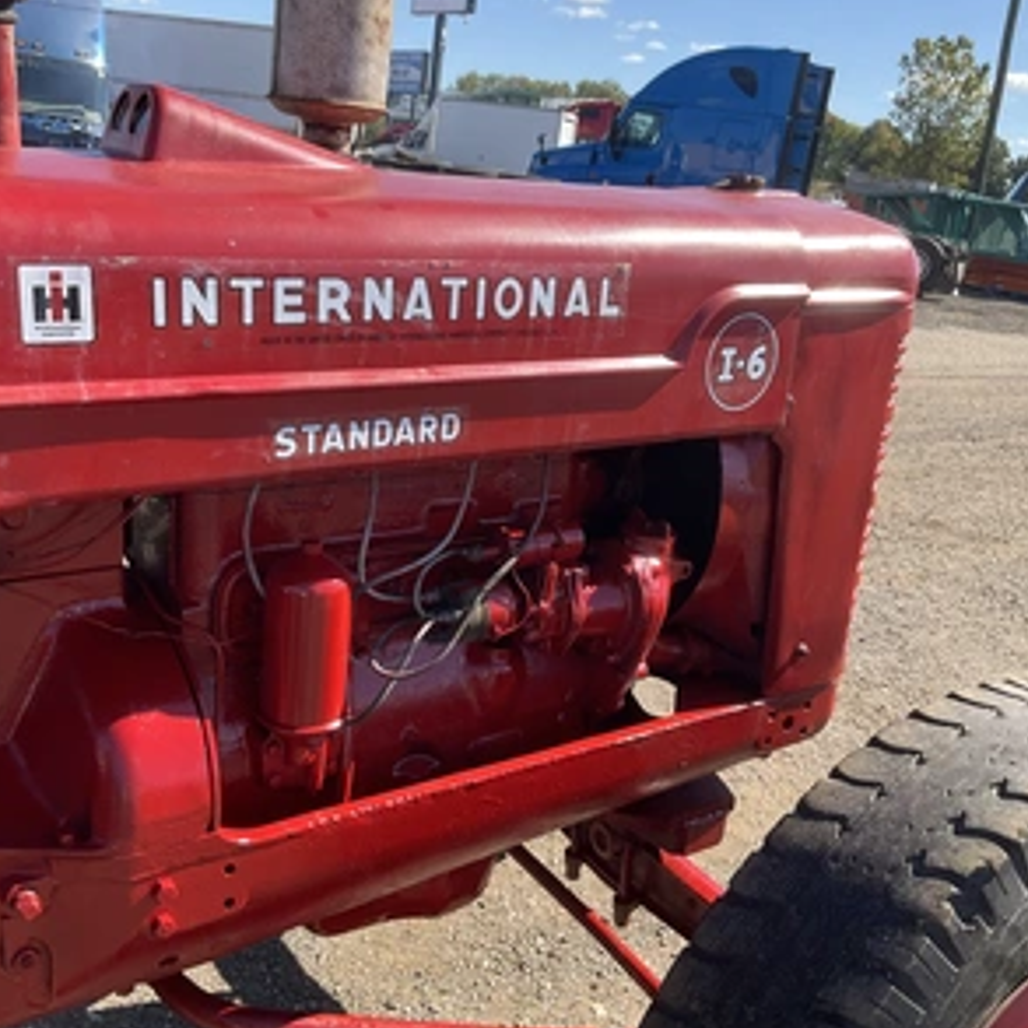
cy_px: 509
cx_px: 477
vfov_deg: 47.2
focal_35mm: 35
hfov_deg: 47.2
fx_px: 1176
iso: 25
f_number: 1.8
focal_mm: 3
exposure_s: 1/545
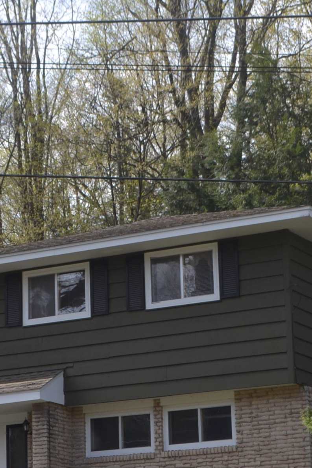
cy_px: 220
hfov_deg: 11.0
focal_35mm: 124
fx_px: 1611
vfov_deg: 16.5
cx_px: 31
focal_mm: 32
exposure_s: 1/160
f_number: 6.3
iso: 100
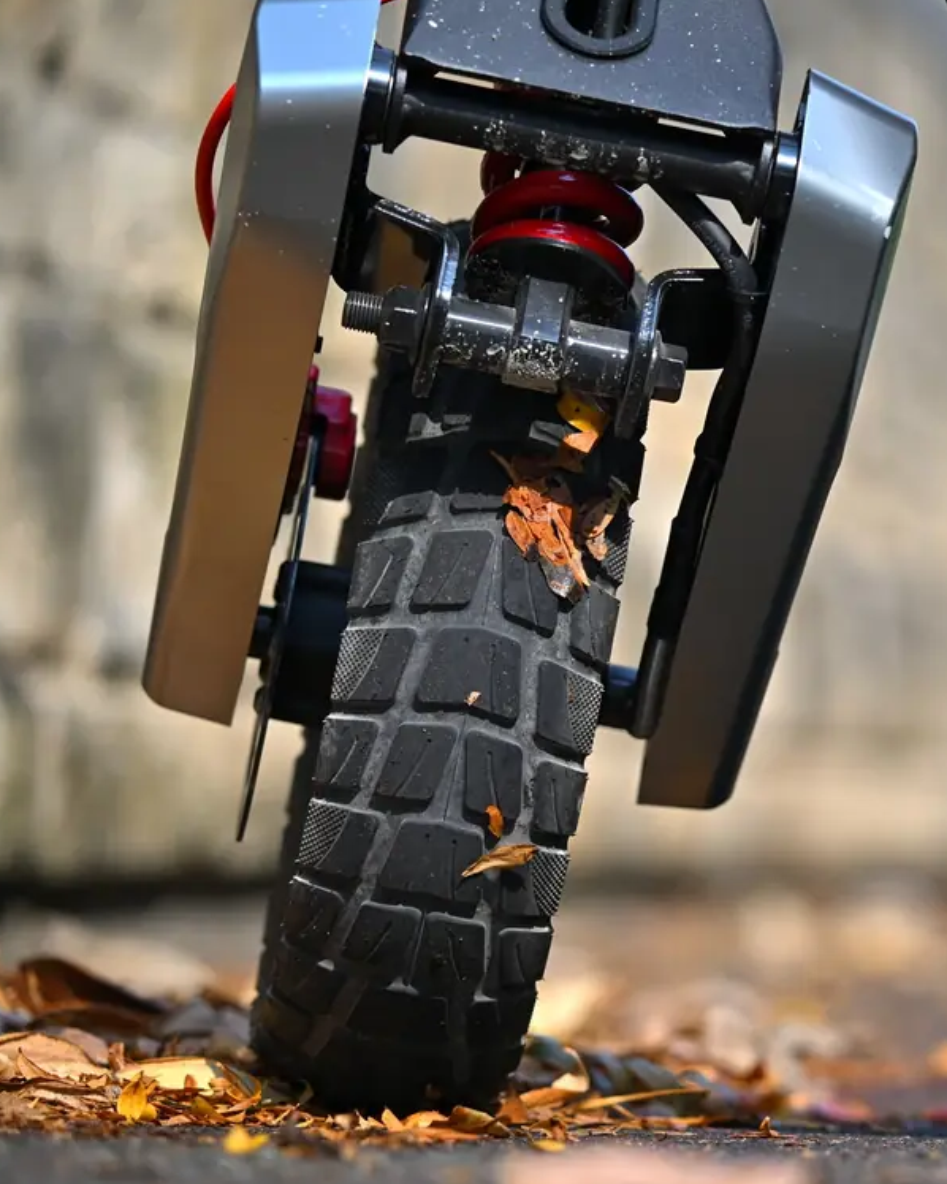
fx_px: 9498
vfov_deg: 7.1
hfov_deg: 5.7
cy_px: 614
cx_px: 882
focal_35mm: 271
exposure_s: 1/400
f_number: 5
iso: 280
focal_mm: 180
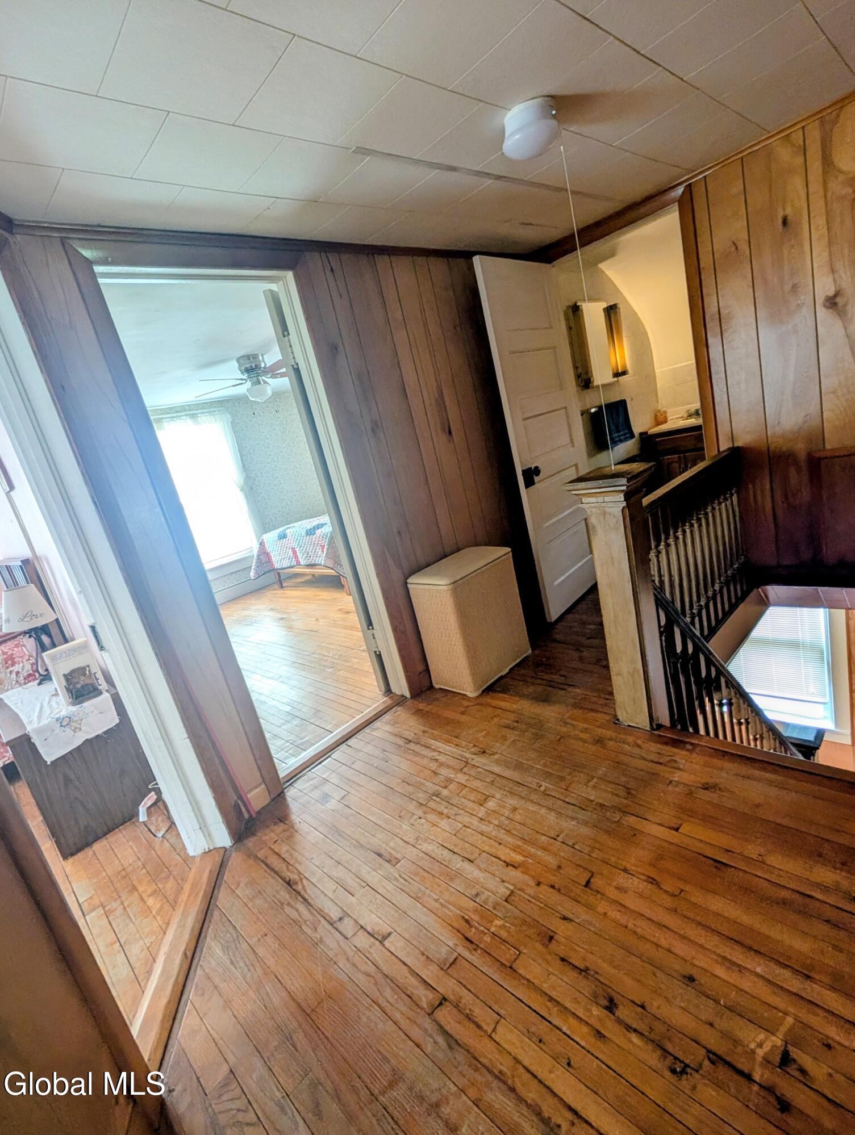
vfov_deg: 110.5
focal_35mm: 12
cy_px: 568
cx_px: 428
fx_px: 394
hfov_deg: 94.6
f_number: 1.7
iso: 73
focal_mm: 2.02
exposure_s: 1/30
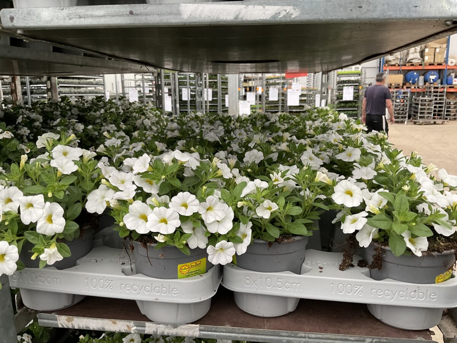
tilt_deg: -13.1
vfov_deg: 48.2
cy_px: 172
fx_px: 383
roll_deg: +0.1
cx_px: 228
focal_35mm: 29
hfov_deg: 61.7
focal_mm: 3
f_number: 1.8
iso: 64
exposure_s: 1/122
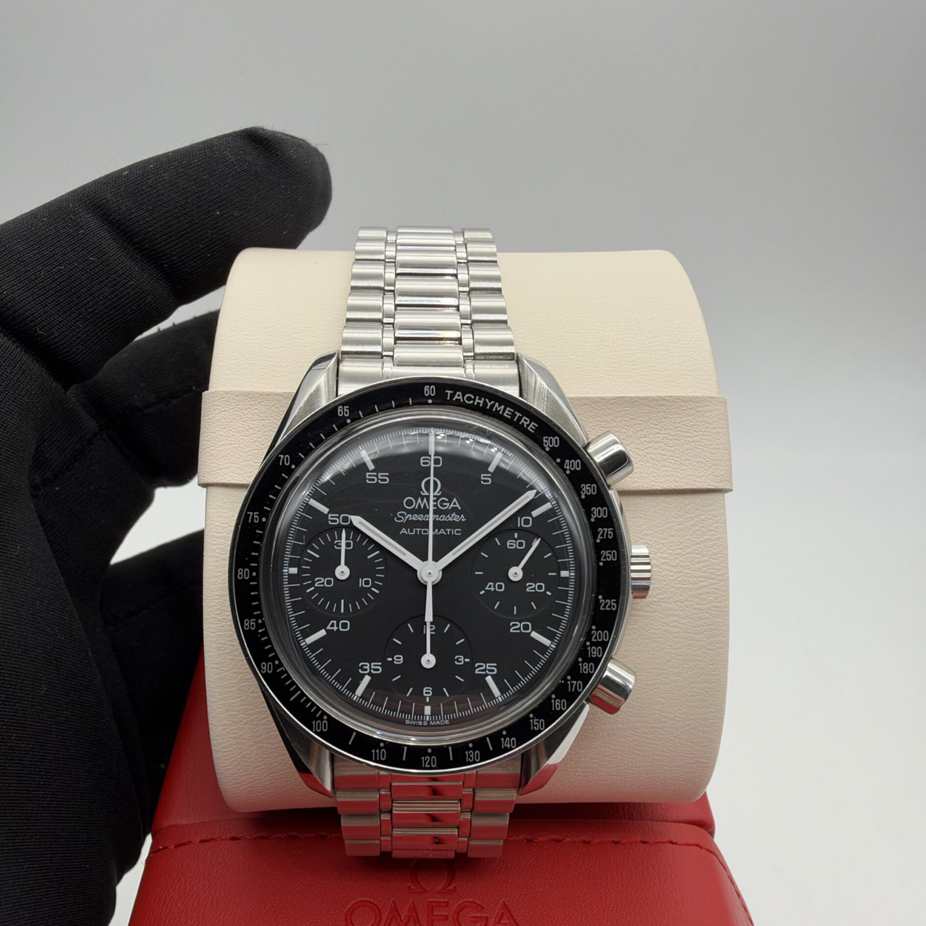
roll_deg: -0.7
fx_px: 908
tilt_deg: -34.5
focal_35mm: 30
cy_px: 548
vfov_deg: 53.7
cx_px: 455
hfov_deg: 54.0
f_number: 2.2
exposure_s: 1/199
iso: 40
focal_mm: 2.22
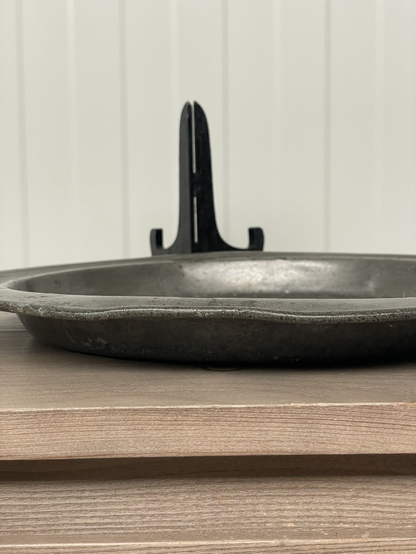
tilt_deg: -3.6
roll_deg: +1.2
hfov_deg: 28.0
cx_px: 208
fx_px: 833
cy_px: 277
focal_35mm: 52
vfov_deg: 36.8
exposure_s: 1/99
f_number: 2
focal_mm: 6
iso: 125
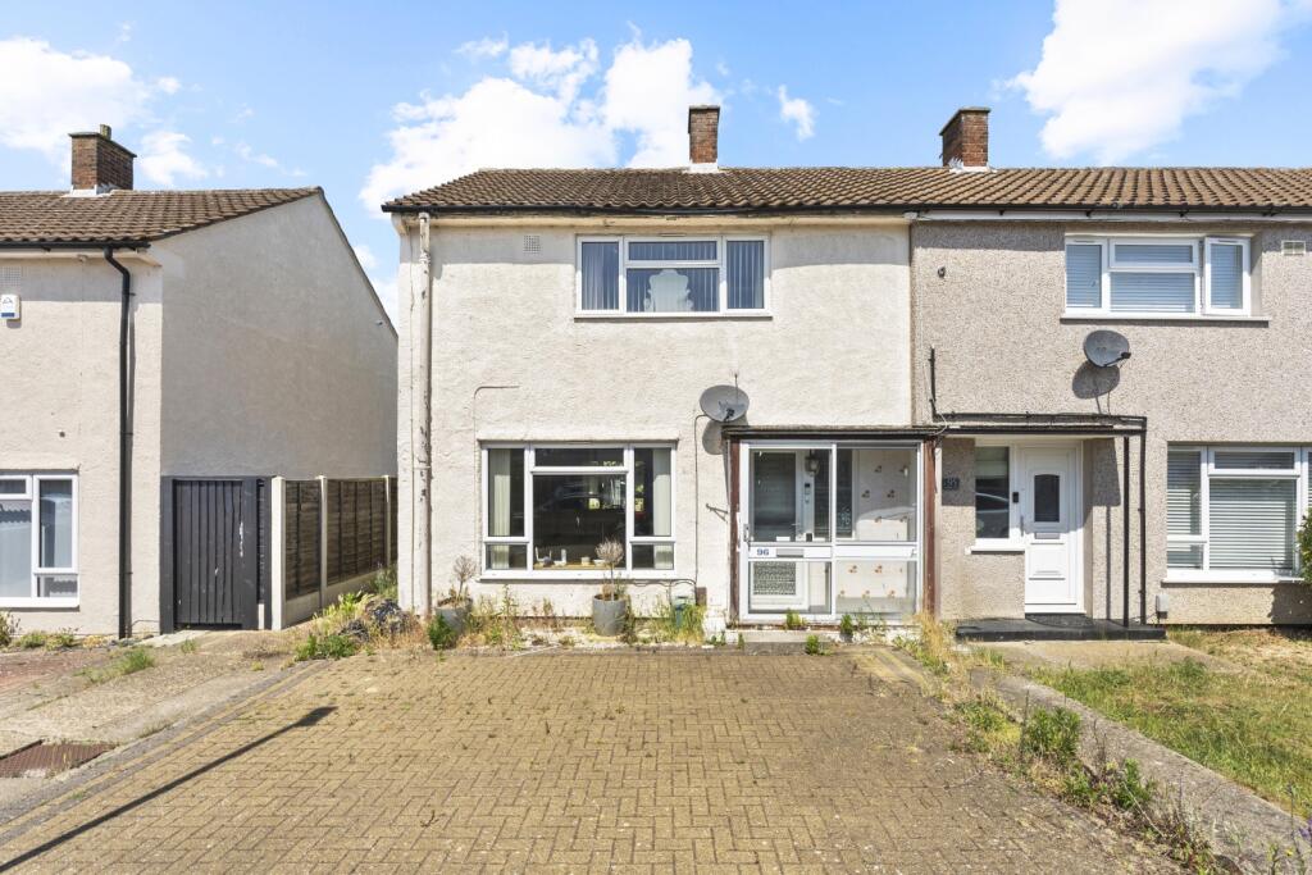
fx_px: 601
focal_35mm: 16
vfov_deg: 72.1
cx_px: 656
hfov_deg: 95.0
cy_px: 438
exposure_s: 1/80
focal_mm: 16.5
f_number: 7.1
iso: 100
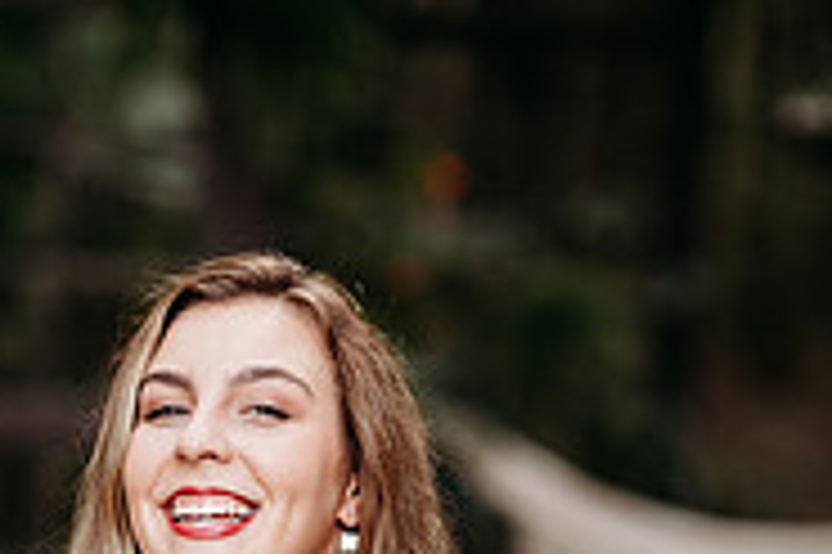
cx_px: 283
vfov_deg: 6.5
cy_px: 977
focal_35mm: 207
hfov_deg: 9.9
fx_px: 4780
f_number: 2.2
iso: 320
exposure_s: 1/250
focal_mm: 85
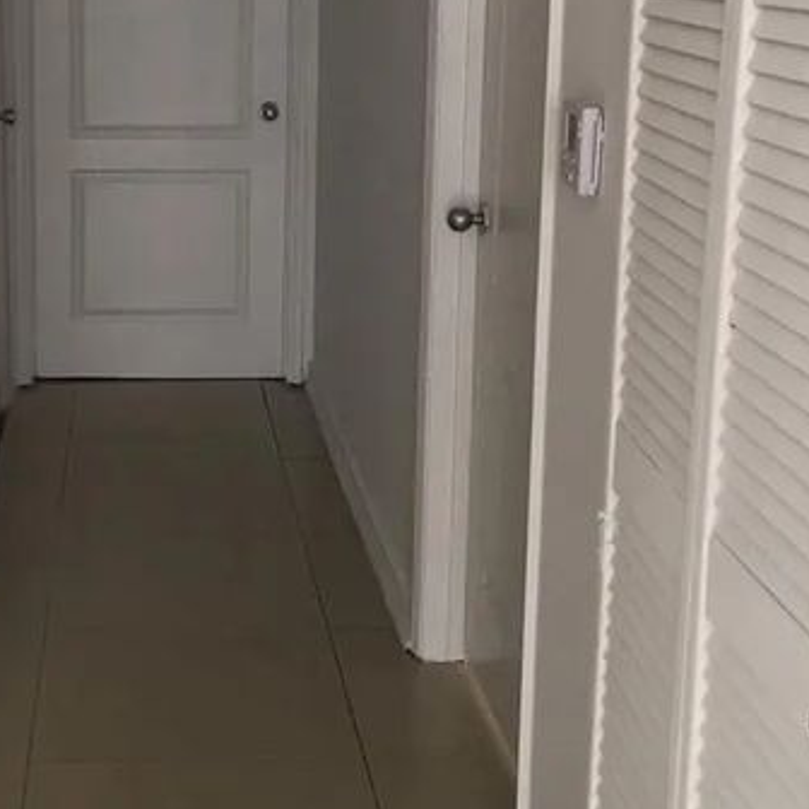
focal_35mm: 65
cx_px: 200
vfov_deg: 26.4
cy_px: 281
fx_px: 1719
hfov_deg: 26.1
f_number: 2.2
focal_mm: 4.15
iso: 25
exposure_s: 1/40
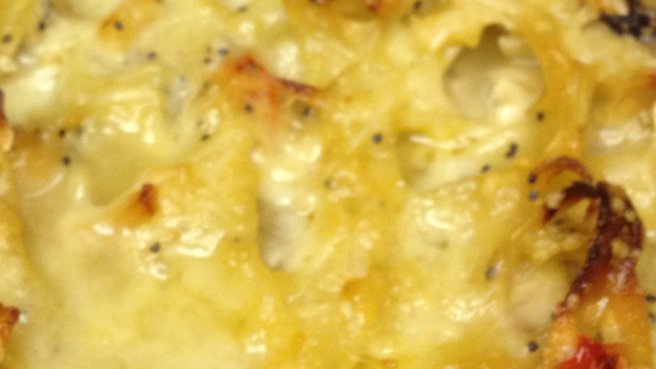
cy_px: 123
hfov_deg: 21.7
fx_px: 1704
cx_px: 195
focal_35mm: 98
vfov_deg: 12.3
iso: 100
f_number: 2.4
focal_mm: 4.28
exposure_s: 1/20
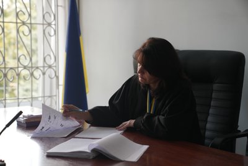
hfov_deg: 28.8
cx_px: 124
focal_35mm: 70
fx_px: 482
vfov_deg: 19.5
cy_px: 83
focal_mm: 70
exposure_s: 1/100
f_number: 3.5
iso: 800
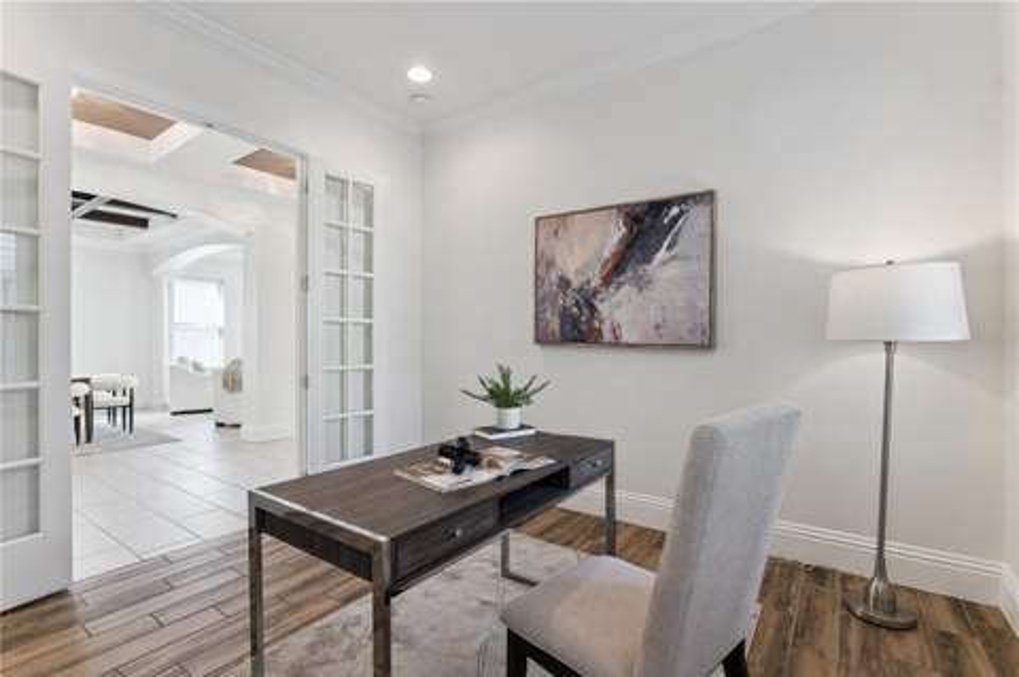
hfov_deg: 96.8
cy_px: 338
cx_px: 510
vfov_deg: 73.6
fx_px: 452
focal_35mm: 16
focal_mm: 16
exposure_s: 1/25
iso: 800
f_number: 10
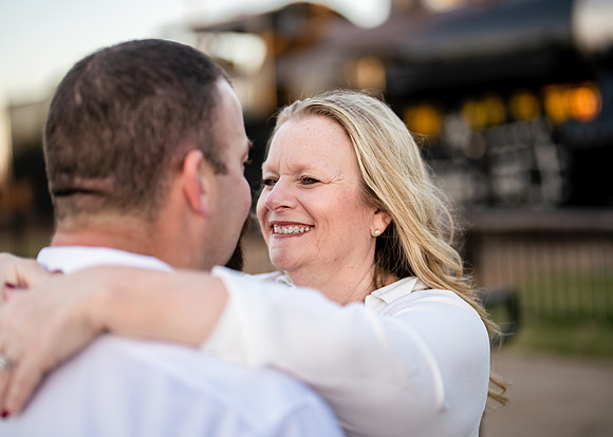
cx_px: 296
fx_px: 951
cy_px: 211
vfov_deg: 25.9
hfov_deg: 35.7
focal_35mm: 55
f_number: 1.2
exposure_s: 1/800
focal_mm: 50
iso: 100
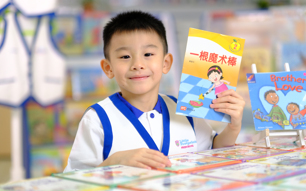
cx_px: 154
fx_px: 717
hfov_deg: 24.1
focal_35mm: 86
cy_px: 98
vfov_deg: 15.2
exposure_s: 1/800
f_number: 1.4
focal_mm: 56
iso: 640
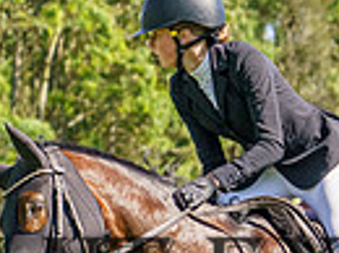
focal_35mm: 512
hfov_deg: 3.9
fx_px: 5005
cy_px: 268
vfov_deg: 2.9
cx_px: 218
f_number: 5.6
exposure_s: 1/1600
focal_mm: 113
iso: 800
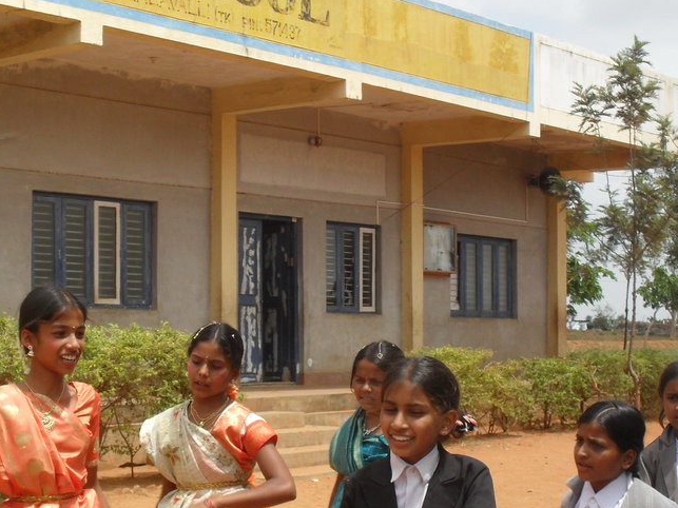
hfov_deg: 25.0
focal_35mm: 78
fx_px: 1527
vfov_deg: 18.8
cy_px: 351
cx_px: 331
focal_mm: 8.7
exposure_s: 1/125
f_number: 10
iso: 100
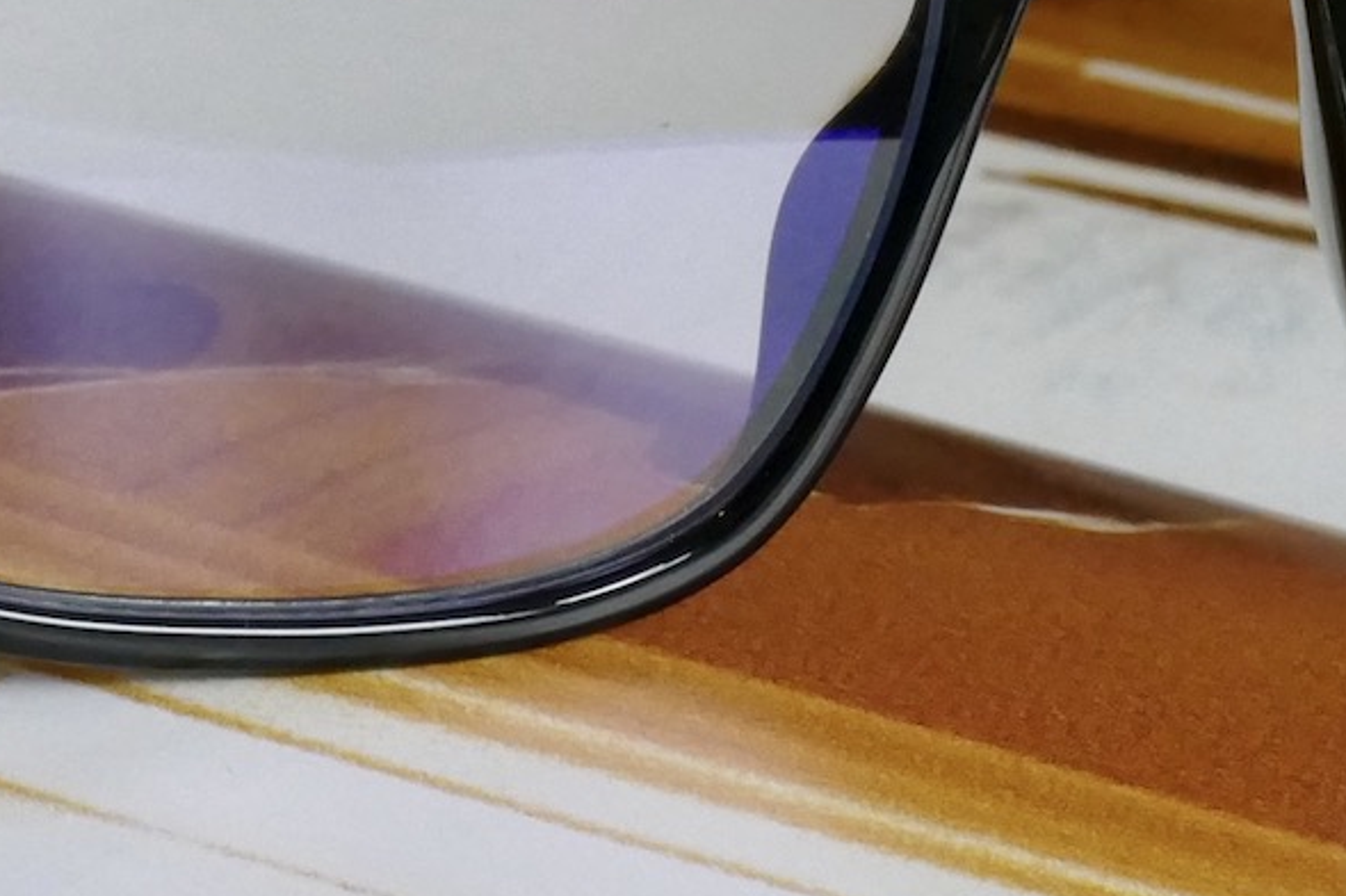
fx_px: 26089
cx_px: 682
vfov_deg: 2.0
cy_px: 136
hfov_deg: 3.0
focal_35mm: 698
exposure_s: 1/100
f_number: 8
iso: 1250
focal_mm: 75.13
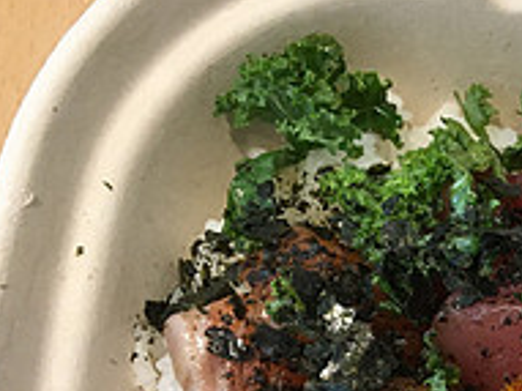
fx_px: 1326
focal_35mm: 88
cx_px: 691
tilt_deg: -67.3
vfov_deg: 16.4
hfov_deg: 20.3
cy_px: 406
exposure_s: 1/30
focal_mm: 4.15
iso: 100
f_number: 2.2
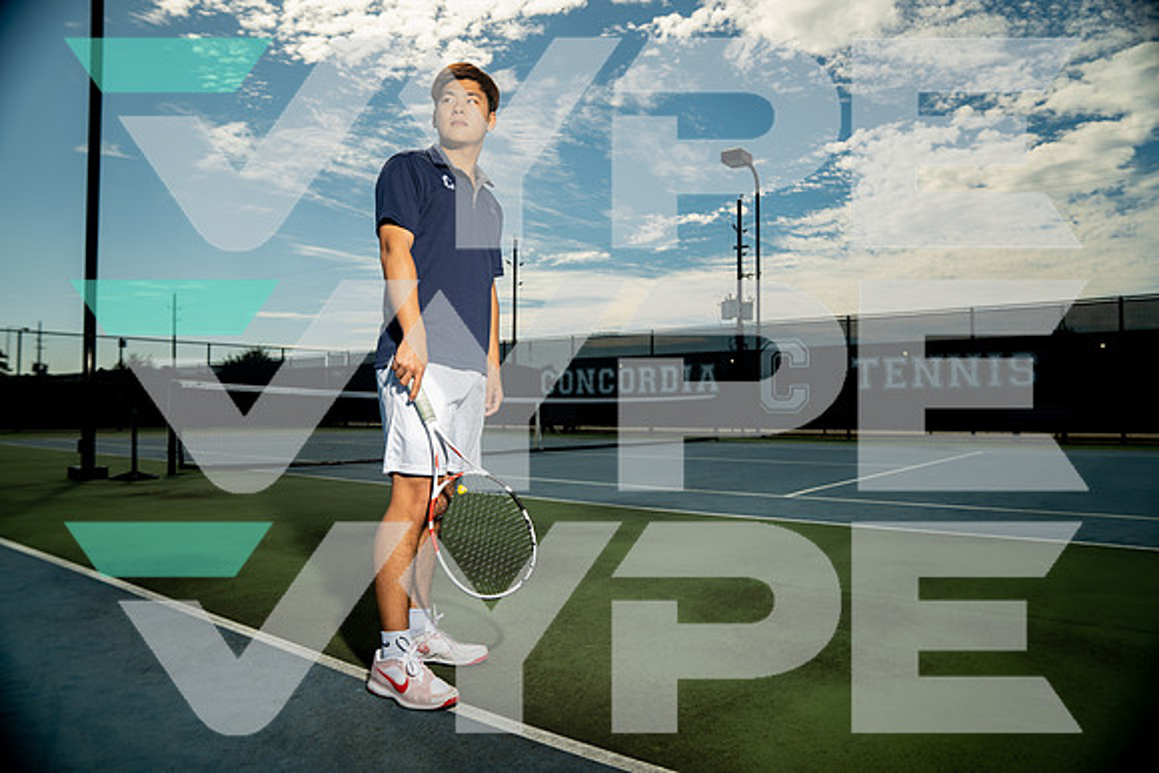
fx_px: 773
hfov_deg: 73.7
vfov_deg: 53.2
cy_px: 386
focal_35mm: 24
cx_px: 580
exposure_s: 1/250
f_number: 4.5
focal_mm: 24
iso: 100
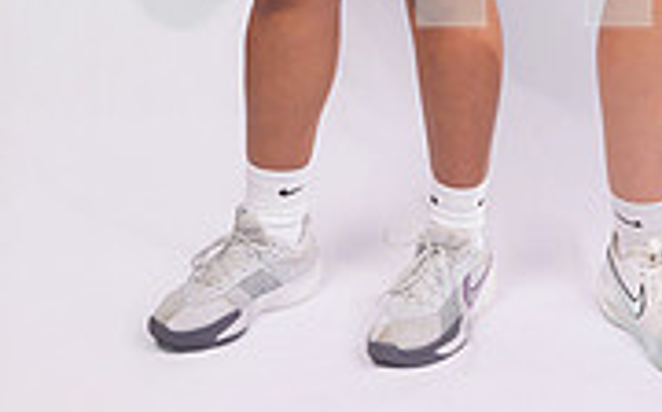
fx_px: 1424
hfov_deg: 25.6
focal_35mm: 79
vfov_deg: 14.4
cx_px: 548
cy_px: -342
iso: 160
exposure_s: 1/200
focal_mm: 31
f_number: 7.1
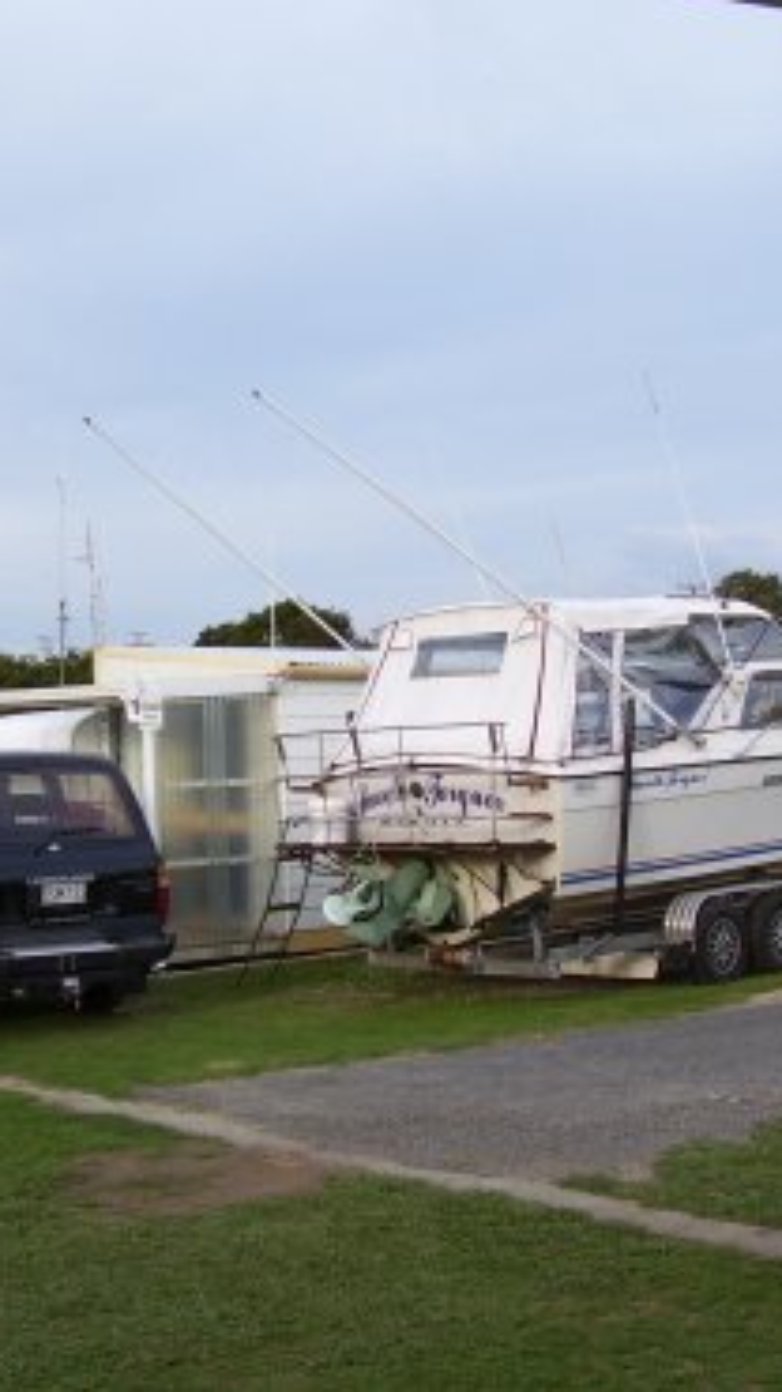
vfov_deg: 41.3
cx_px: 361
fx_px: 1844
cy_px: 698
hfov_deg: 23.9
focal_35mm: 50
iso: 80
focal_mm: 5.6
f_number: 2.7
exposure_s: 1/500
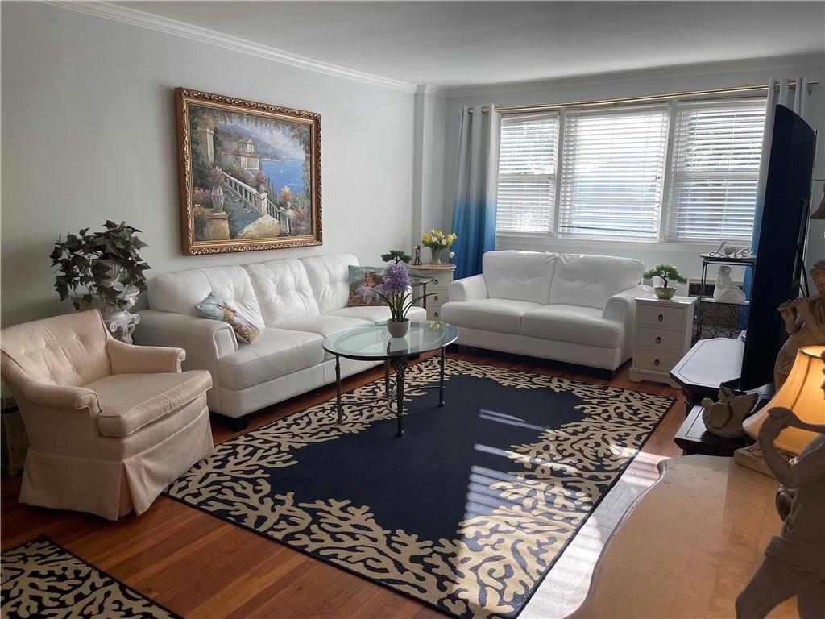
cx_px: 412
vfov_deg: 53.1
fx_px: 620
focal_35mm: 26
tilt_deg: -10.4
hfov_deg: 67.3
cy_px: 310
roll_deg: -0.4
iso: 32
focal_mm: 5.1
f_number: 1.6
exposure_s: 1/236
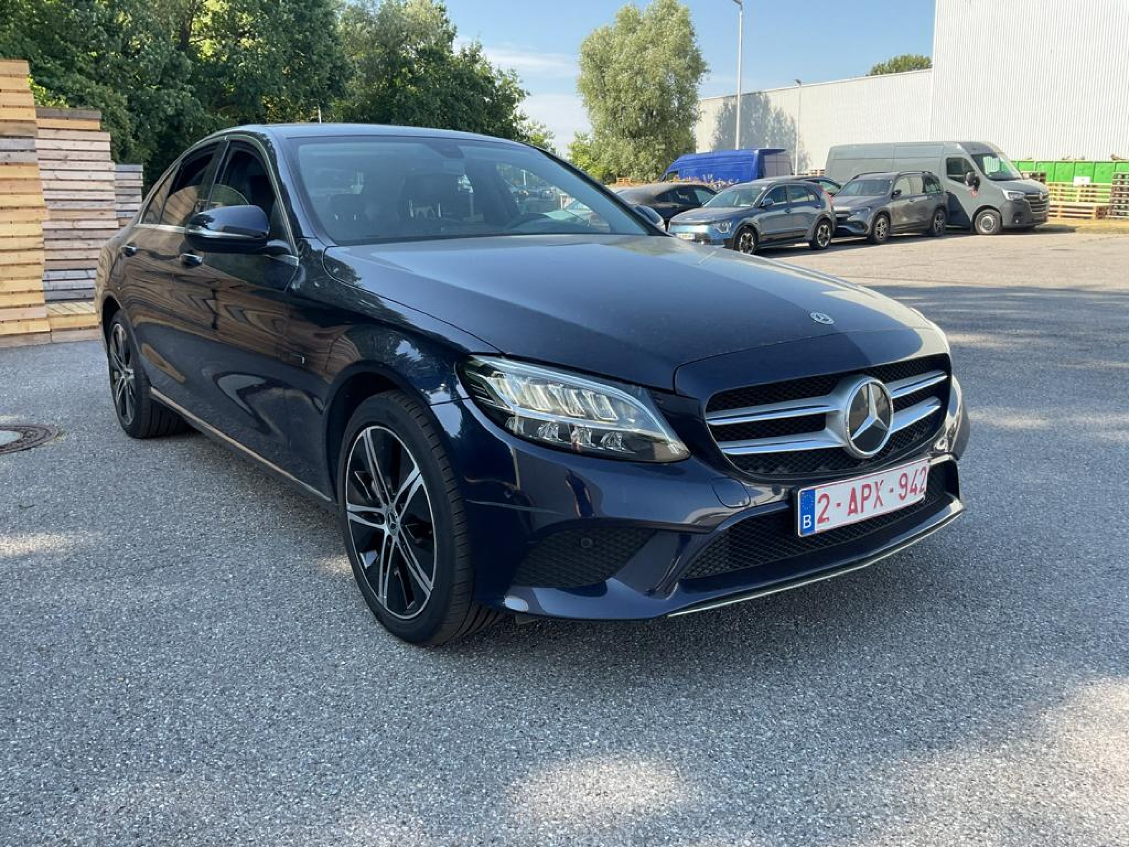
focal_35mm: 29
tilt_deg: -12.1
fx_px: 946
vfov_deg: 48.2
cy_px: 424
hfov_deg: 61.7
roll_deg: -1.2
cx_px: 564
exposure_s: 1/300
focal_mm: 3
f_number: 1.8
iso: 16
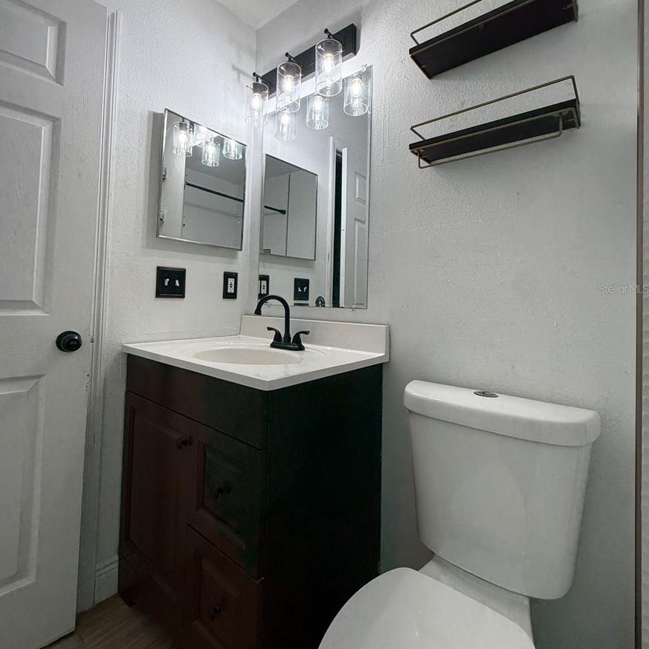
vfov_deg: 83.7
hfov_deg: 84.0
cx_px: 317
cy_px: 288
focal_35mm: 17
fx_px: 361
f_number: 2.2
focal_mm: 2.22
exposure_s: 1/120
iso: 160
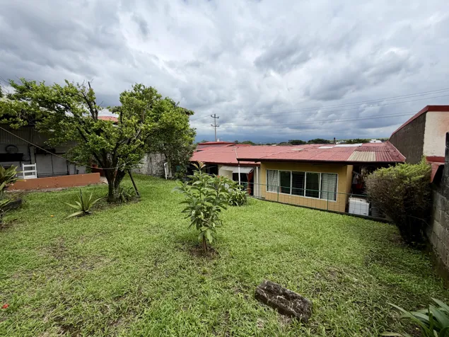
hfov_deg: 102.1
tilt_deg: -5.5
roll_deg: +1.0
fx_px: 182
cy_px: 168
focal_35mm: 14
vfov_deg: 85.7
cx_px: 224
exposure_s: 1/1087
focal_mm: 2.22
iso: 20
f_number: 2.2
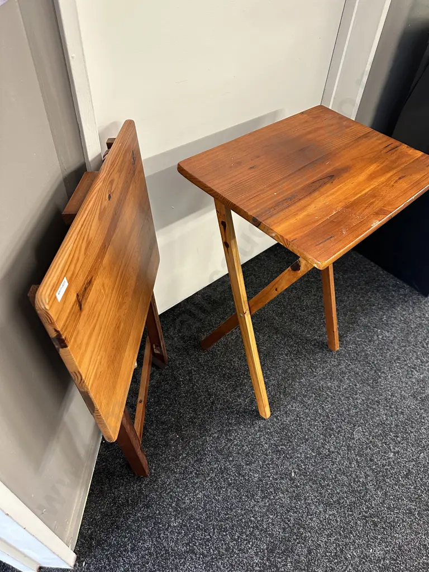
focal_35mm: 24
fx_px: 397
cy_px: 286
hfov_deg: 56.8
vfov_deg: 71.6
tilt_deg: -46.6
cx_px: 214
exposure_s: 1/50
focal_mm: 6.86
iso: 250
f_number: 1.78
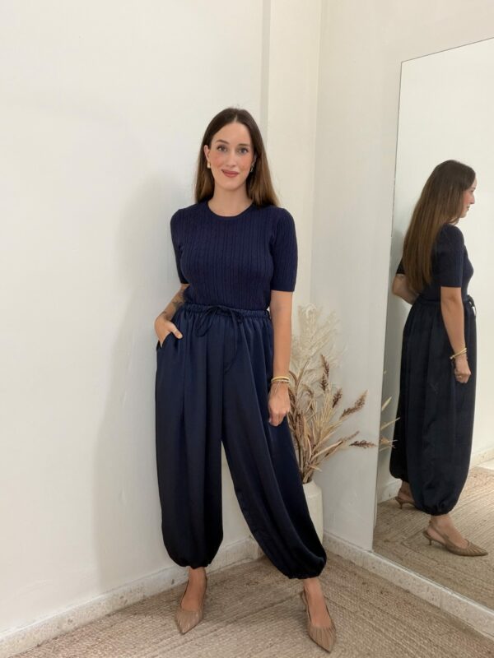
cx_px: 247
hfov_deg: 46.8
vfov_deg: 60.0
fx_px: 571
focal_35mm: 30
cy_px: 329
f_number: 1.9
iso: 80
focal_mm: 2.71
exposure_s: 1/60
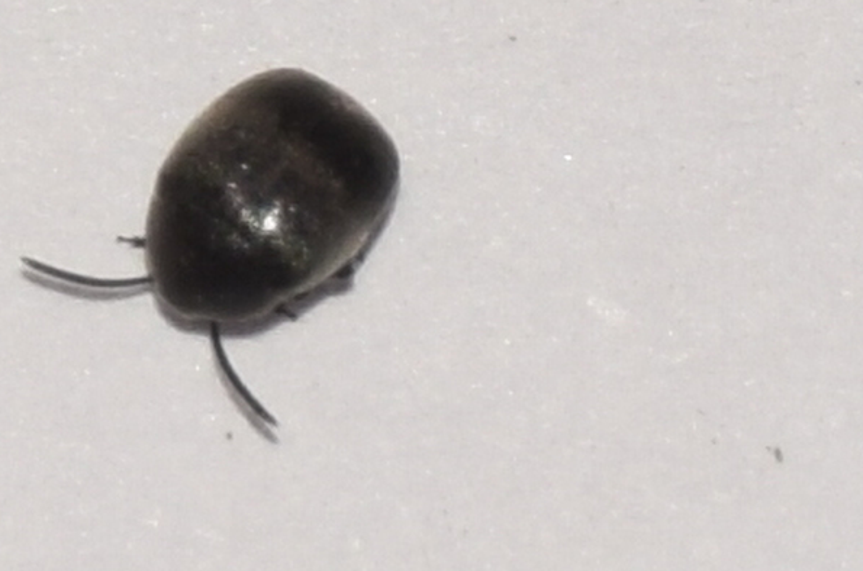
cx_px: 194
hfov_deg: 6.1
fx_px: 8157
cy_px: 201
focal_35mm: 341
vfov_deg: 4.0
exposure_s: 1/200
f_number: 14
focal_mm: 140
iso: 100
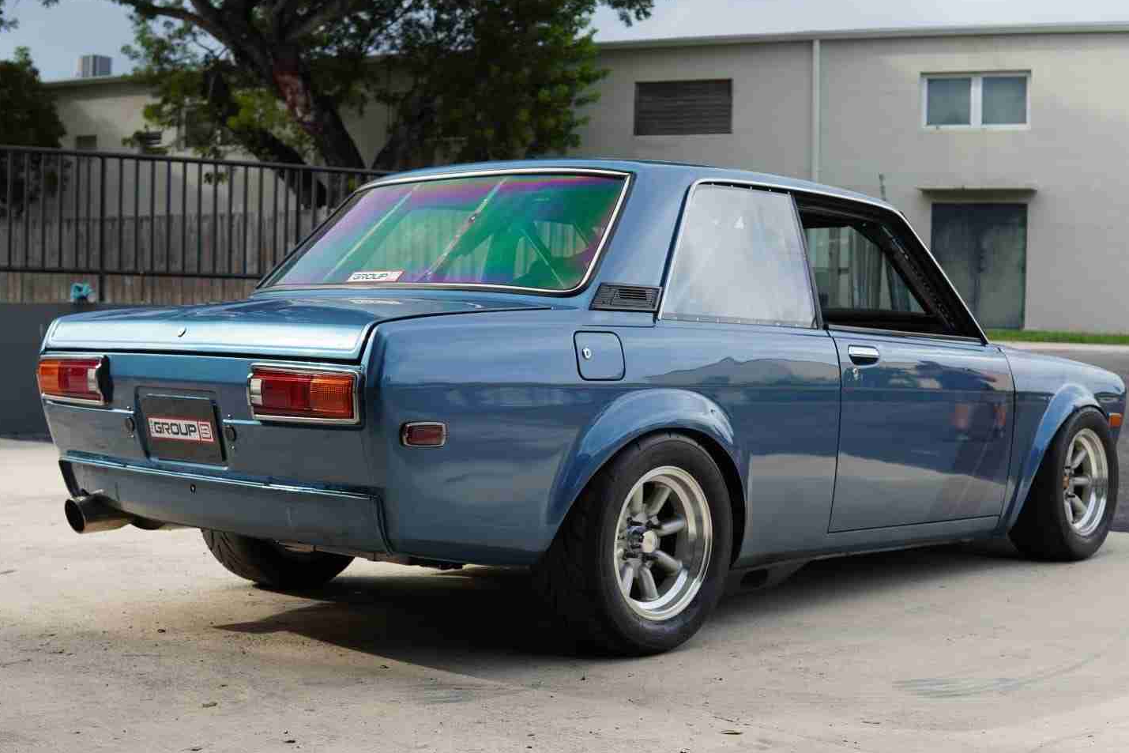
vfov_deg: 26.5
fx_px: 1599
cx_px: 584
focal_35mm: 51
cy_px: 422
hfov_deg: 38.9
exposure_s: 1/160
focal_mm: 30
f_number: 4
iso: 100
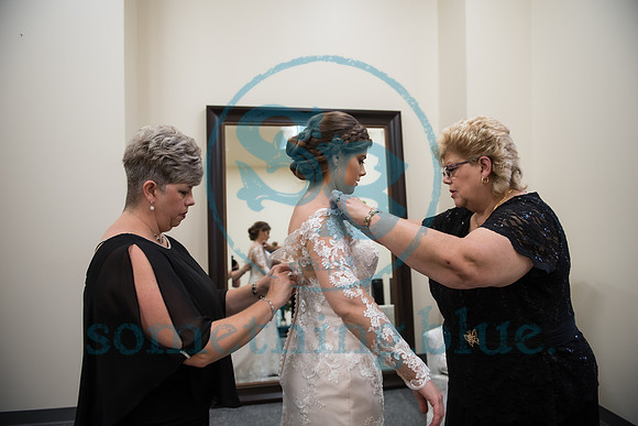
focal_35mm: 24
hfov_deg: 73.7
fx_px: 425
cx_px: 319
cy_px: 213
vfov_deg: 53.2
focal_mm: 24
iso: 640
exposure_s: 1/125
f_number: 2.8
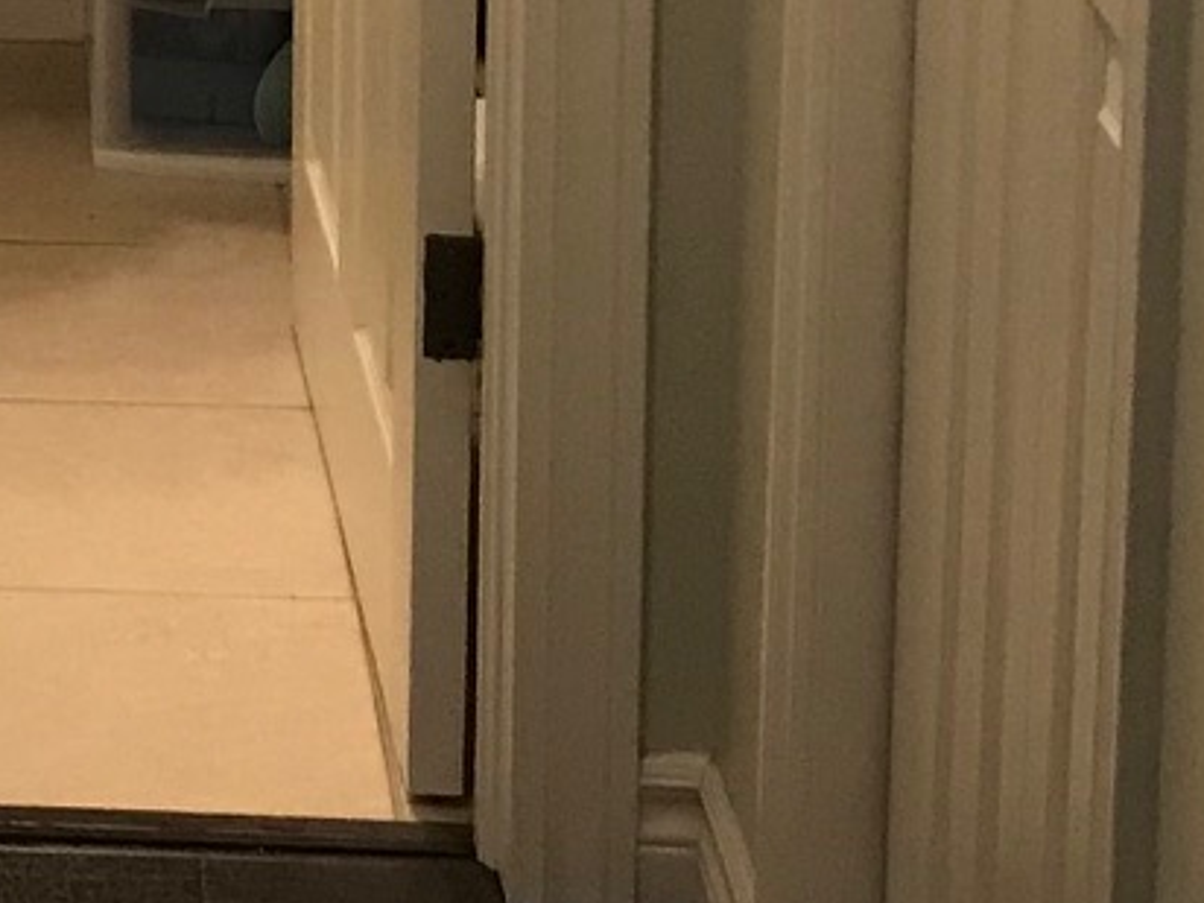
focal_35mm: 137
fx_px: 4765
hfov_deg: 13.8
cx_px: -400
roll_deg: +0.6
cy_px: -696
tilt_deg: -8.2
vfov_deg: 10.2
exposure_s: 1/15
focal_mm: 3.99
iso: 50
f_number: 1.8
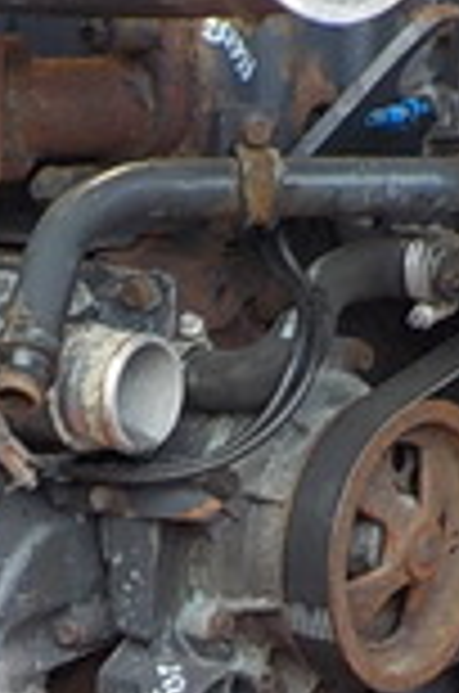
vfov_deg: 15.6
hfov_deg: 10.4
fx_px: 2497
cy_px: 626
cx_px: -68
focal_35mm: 130
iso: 125
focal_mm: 4.1
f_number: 3.3
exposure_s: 1/40
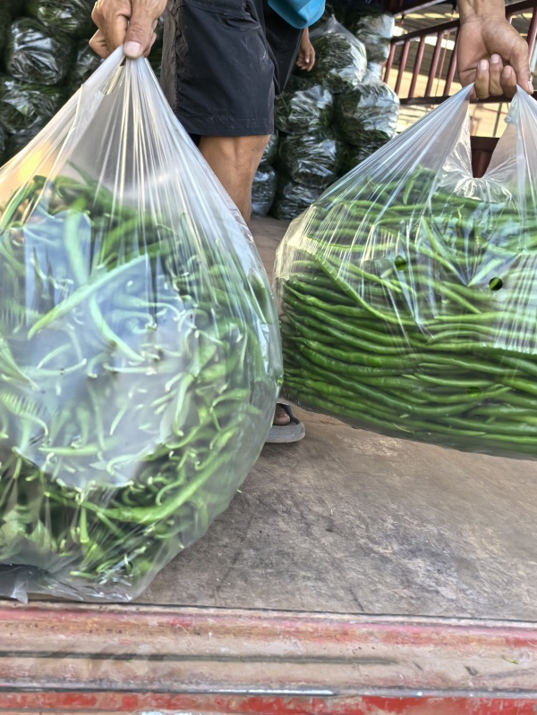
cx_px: 262
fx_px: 745
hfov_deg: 39.7
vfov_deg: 50.7
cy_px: 258
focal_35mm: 36
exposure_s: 1/1241
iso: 320
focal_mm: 8.5
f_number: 2
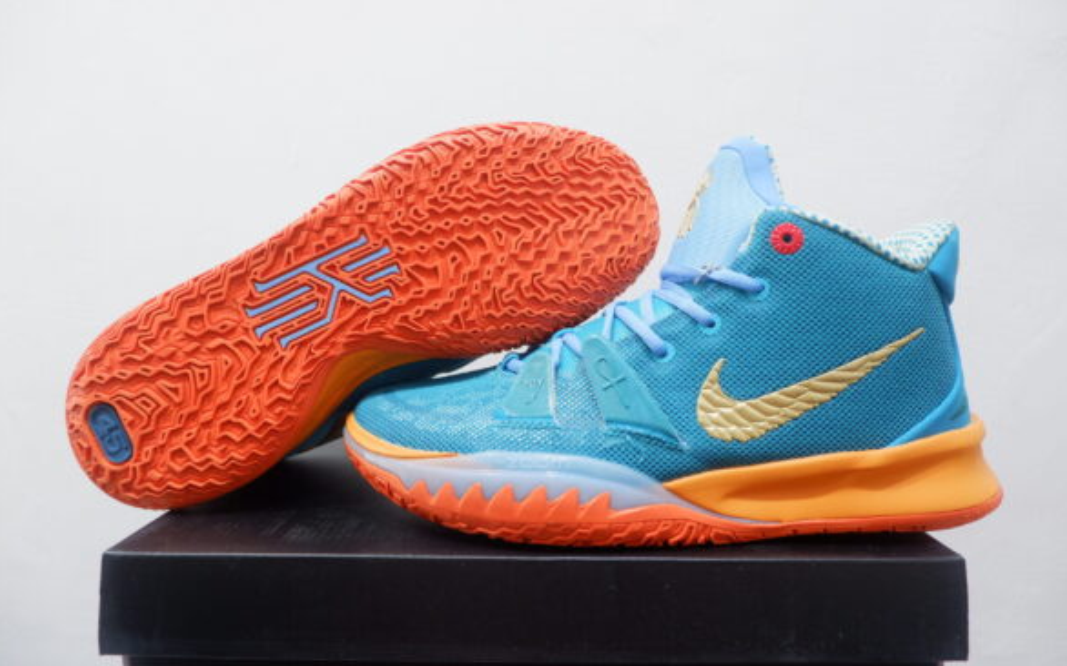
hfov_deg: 74.8
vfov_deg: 51.0
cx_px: 539
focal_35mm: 24
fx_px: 698
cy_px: 347
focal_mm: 15
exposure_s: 1/25
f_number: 3.5
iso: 800
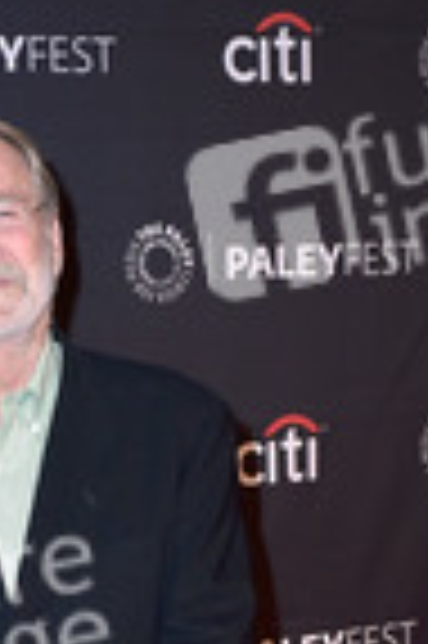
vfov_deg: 19.1
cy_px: 869
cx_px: 11
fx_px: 1752
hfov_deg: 13.7
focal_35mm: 98
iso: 250
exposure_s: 1/250
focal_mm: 35
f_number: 6.3
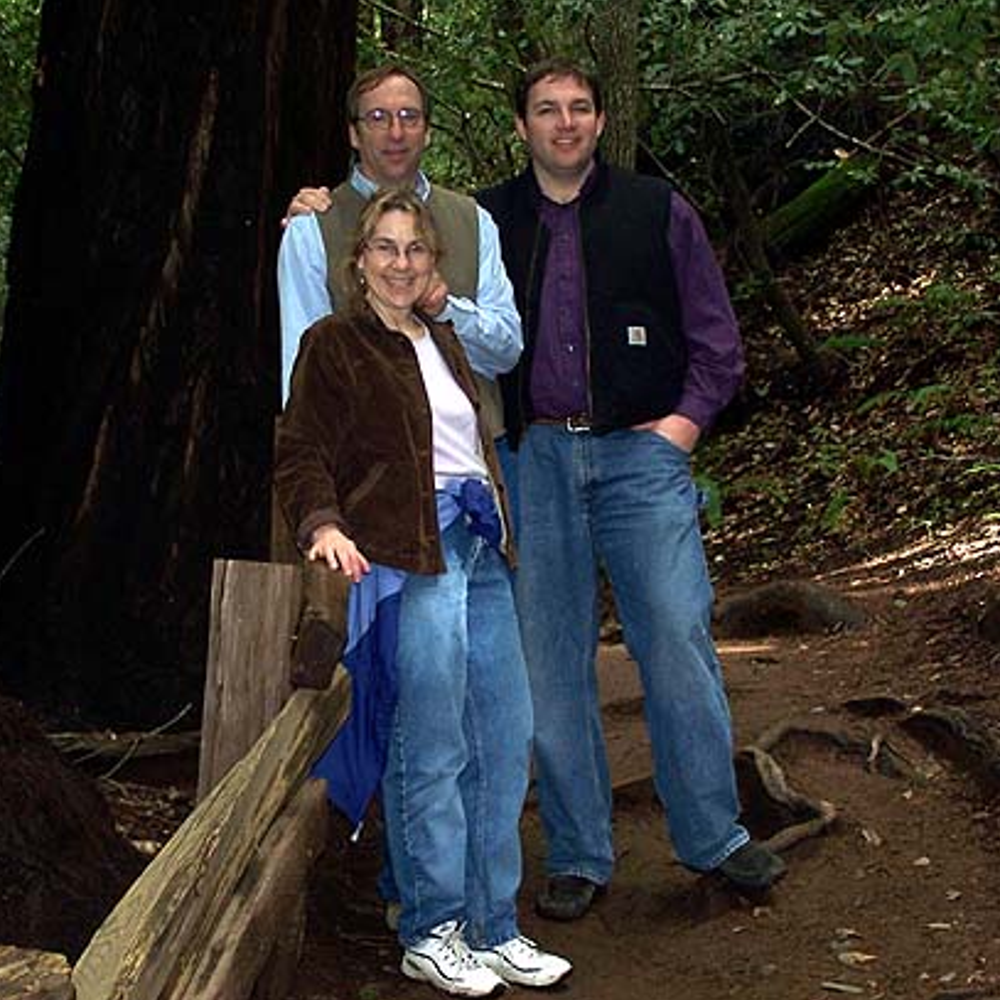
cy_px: 500
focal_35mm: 80
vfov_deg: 21.7
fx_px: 2615
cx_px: 501
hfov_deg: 21.7
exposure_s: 1/60
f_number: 3.2
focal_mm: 11.1
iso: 80
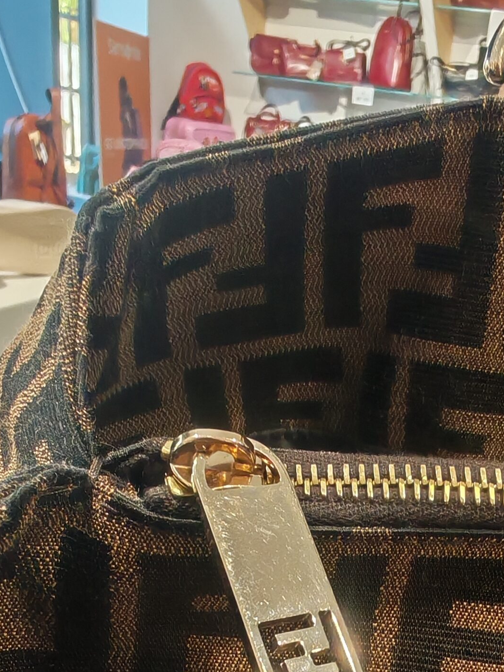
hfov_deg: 29.1
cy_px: 586
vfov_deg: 36.8
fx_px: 951
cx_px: 394
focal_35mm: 49
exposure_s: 1/33
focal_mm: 1.96
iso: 100
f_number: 2.2
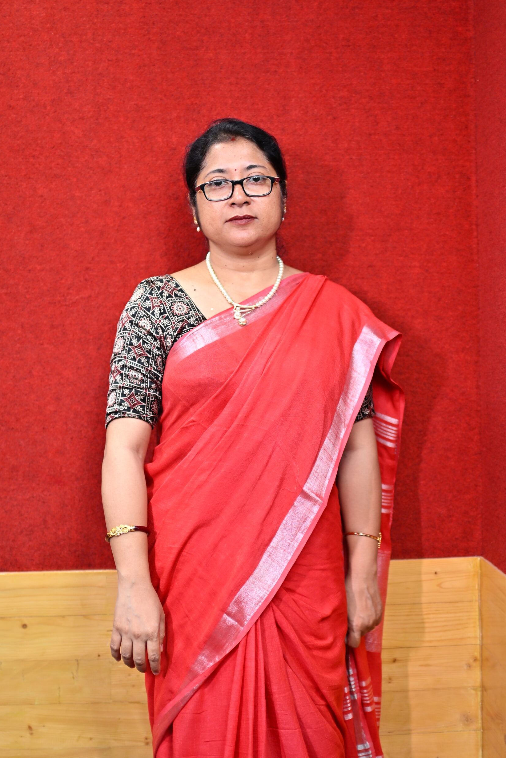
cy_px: 391
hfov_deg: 25.1
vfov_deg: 36.9
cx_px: 252
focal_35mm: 54
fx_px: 1138
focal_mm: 35
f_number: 1.4
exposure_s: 1/100
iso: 125
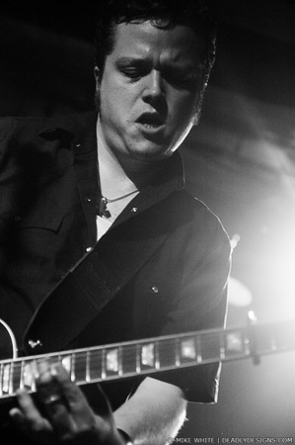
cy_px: 222
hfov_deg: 13.0
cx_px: 148
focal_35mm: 105
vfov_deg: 19.5
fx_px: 1294
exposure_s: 1/60
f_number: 2.8
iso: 800
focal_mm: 70
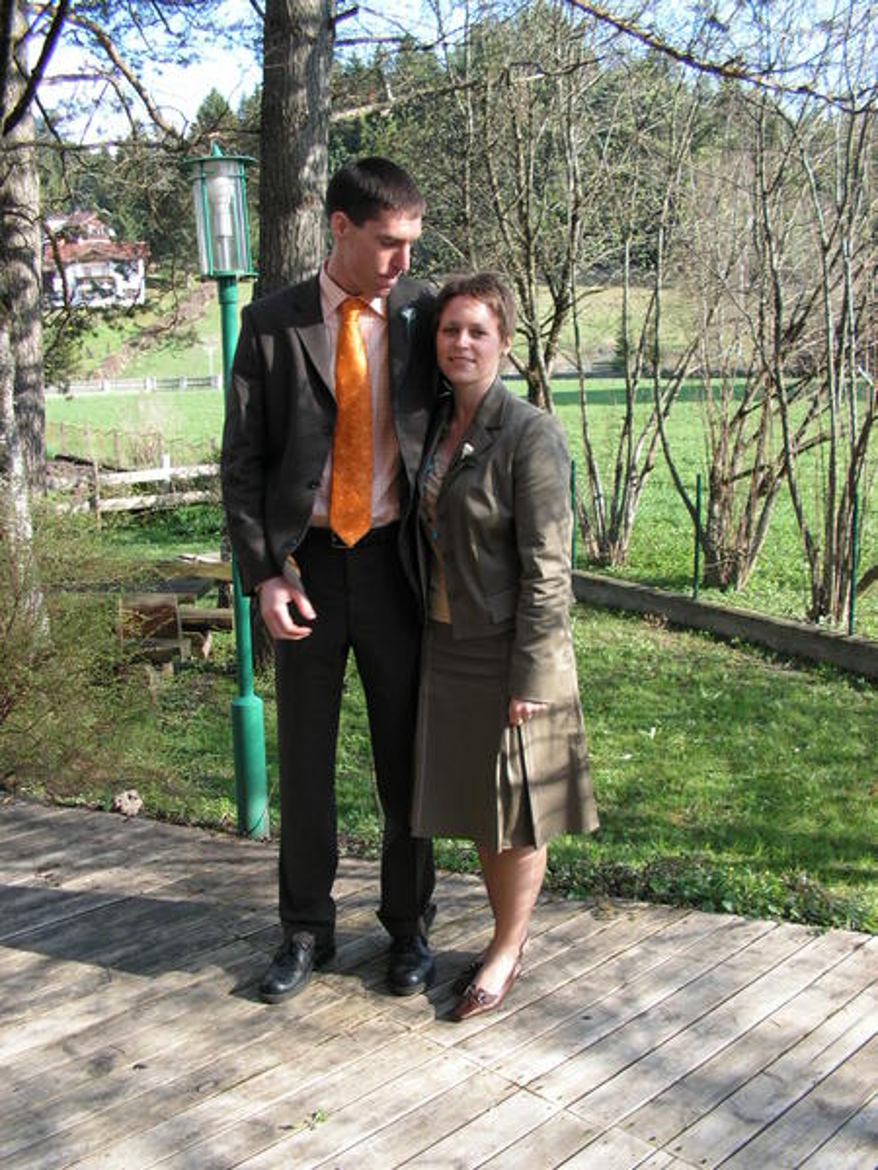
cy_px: 585
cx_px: 439
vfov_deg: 51.4
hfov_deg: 39.7
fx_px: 1217
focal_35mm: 36
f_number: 3.2
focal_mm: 6
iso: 50
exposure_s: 1/125
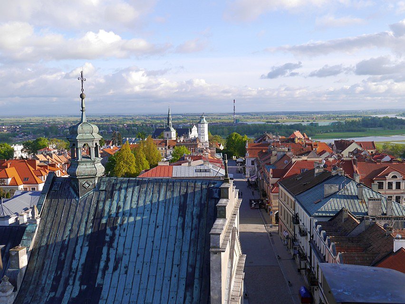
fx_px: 468
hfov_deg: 46.8
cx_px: 202
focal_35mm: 40
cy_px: 152
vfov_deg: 36.0
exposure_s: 1/250
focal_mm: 20
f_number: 6.3
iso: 160
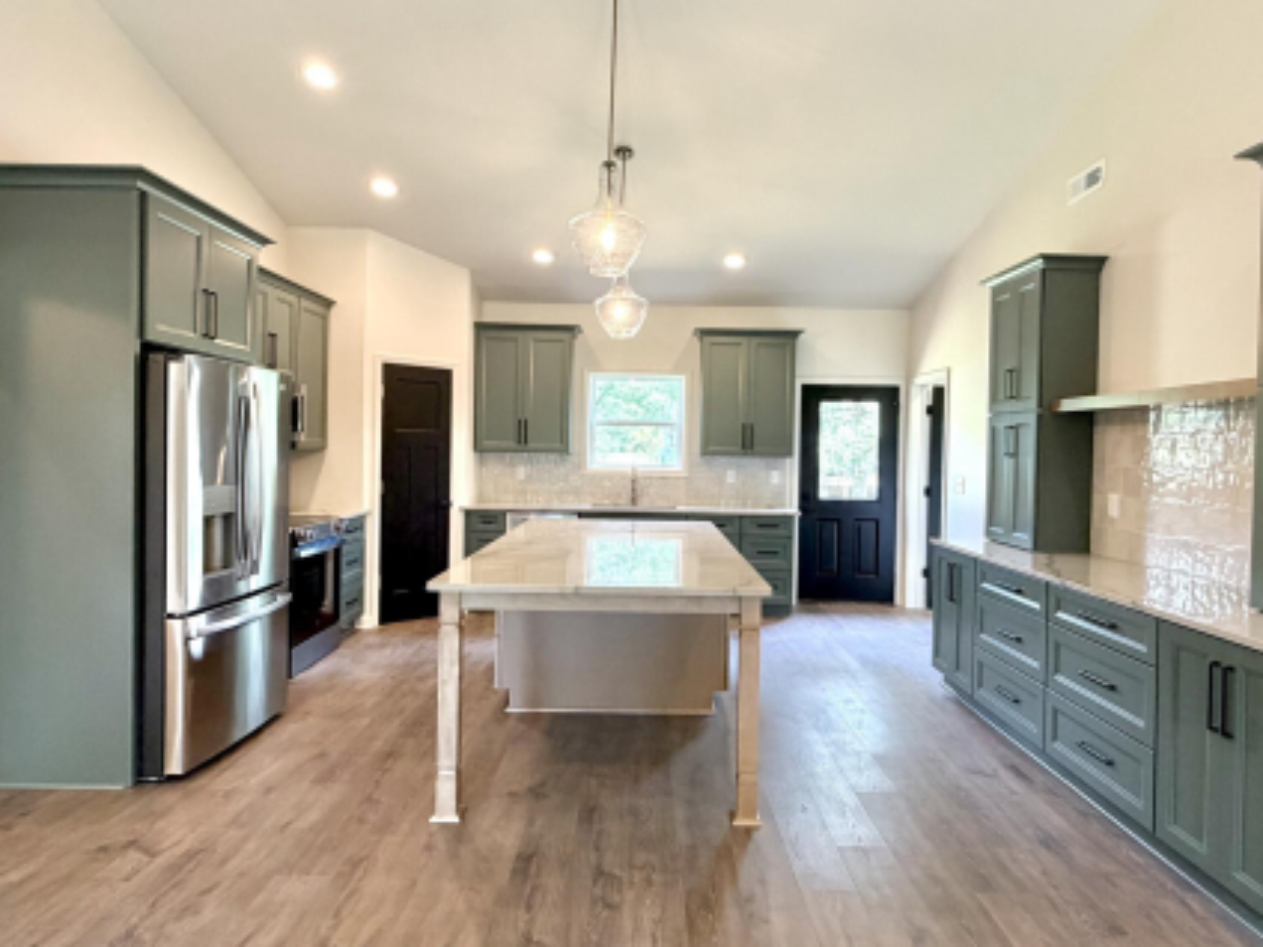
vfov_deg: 61.1
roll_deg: -0.8
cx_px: 663
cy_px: 459
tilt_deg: -1.1
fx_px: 803
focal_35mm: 22
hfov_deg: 76.3
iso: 320
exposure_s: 1/60
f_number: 2.2
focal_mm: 2.22
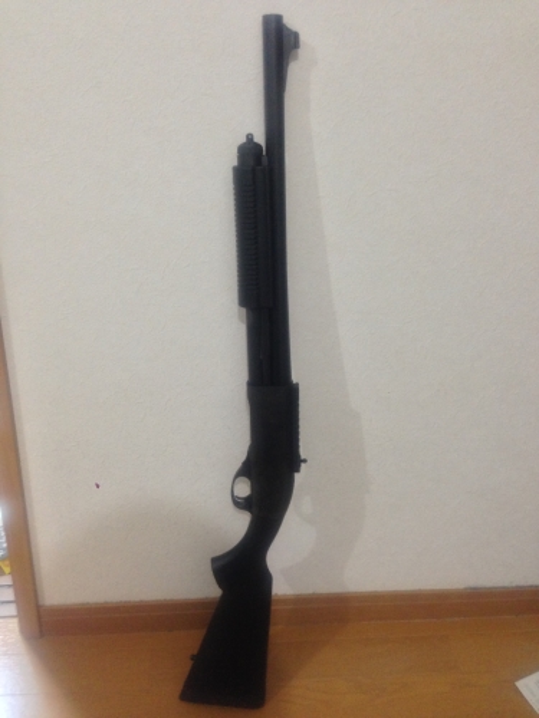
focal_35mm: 33
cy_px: 359
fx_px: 685
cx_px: 270
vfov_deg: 55.4
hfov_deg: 42.9
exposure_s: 1/20
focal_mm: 4.13
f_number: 2.4
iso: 320
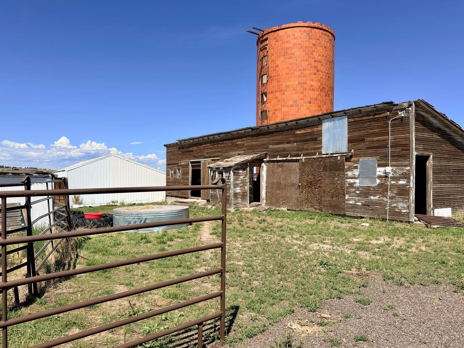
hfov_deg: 67.3
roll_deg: +0.4
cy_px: 177
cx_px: 222
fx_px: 349
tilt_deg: -0.5
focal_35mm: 26
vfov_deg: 53.1
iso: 80
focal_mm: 6.76
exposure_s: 1/5714
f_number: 1.78
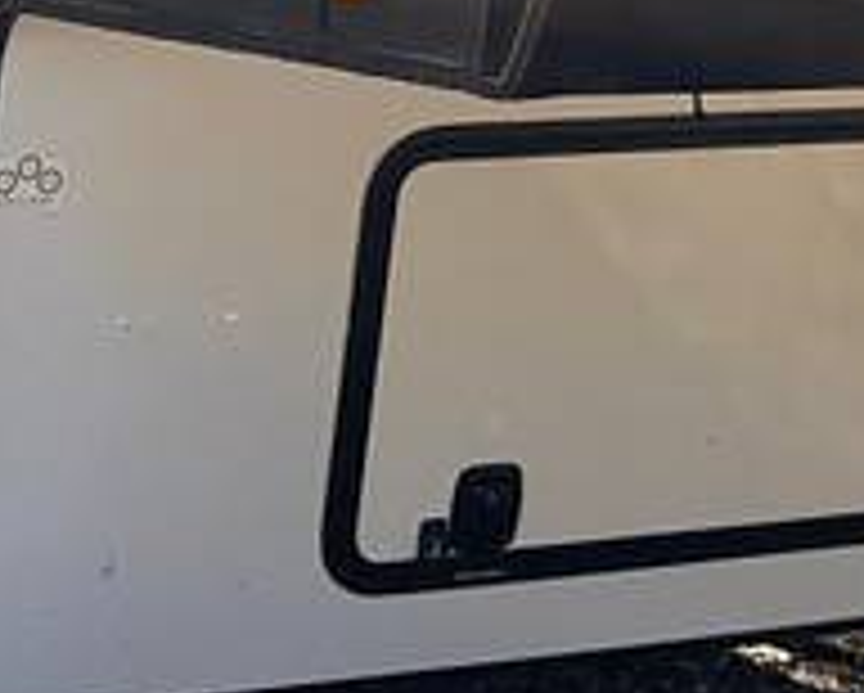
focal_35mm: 132
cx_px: 436
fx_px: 3379
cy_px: -662
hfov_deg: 14.6
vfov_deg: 10.8
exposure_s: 1/3448
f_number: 1.6
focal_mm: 5.96
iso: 64
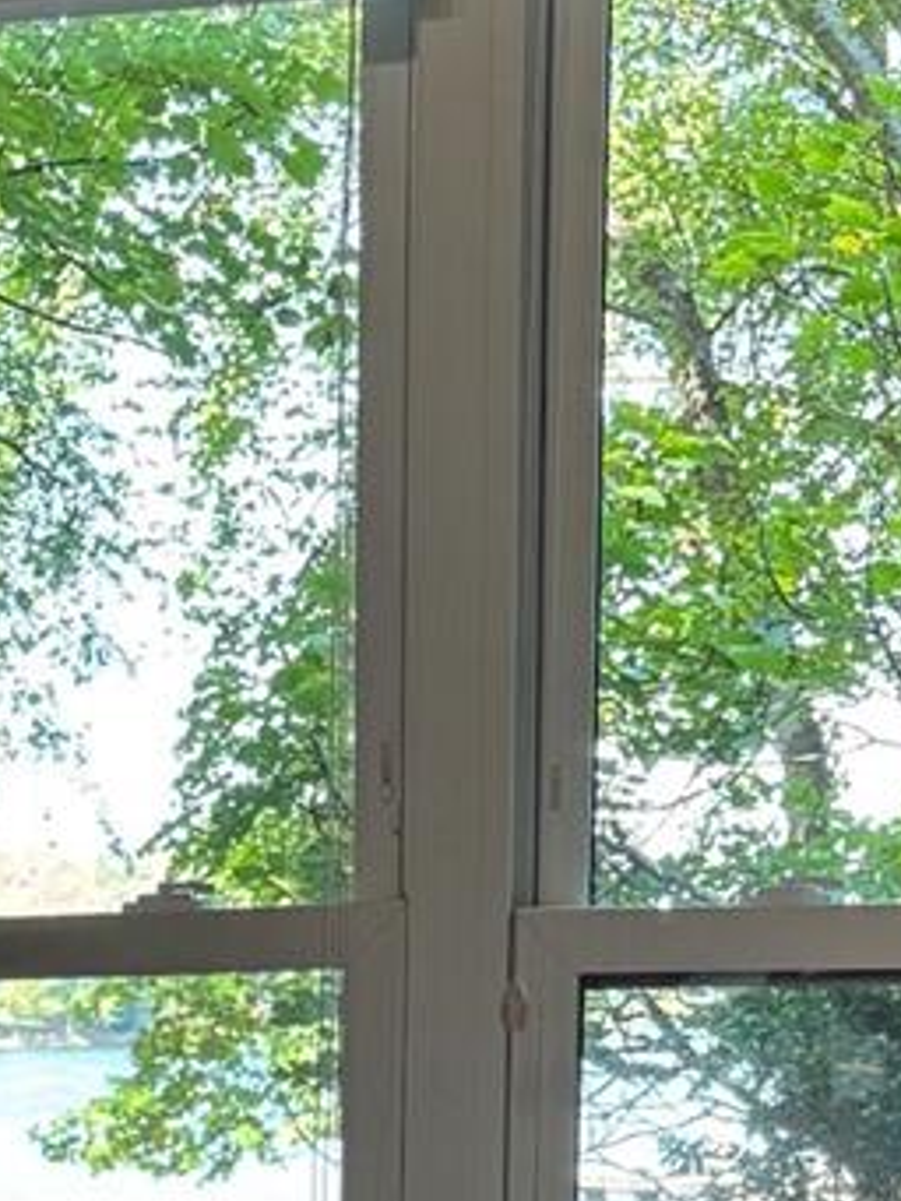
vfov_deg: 15.5
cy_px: 1793
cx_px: -412
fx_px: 4058
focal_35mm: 117
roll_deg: +1.3
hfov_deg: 12.1
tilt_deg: -10.4
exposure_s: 1/60
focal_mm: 5.96
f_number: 1.6
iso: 80
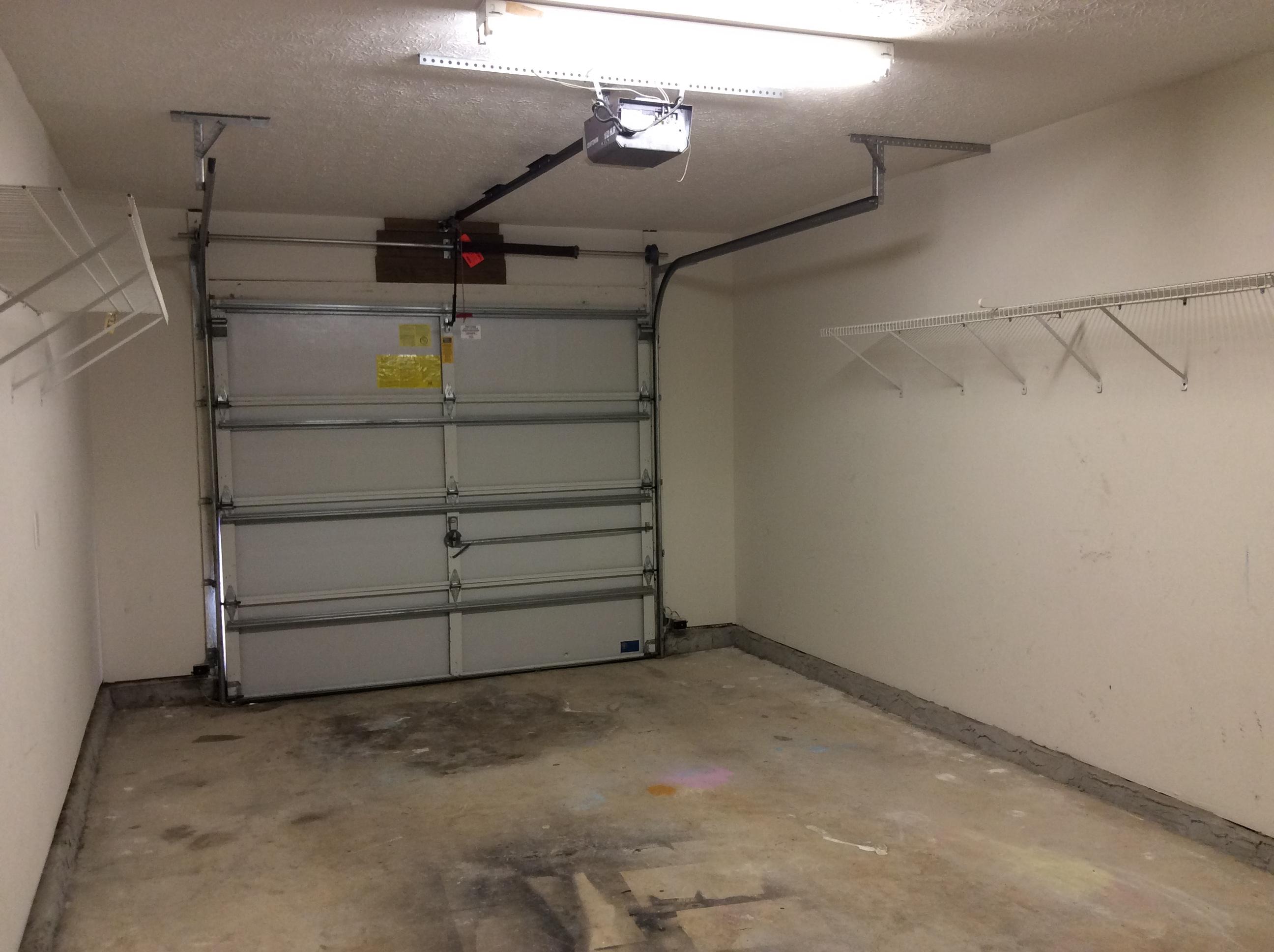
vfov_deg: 44.1
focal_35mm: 32
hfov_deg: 56.9
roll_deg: +1.7
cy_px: 476
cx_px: 637
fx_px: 1176
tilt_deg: -3.4
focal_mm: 3.3
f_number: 2.4
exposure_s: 1/24
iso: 80
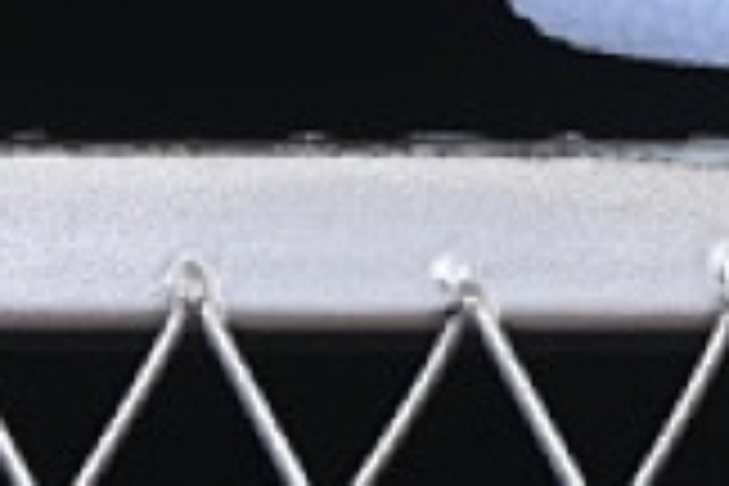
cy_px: -855
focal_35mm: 501
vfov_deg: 2.7
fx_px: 10144
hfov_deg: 4.0
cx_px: 2268
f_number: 7.1
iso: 160
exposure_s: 1/80
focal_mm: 50
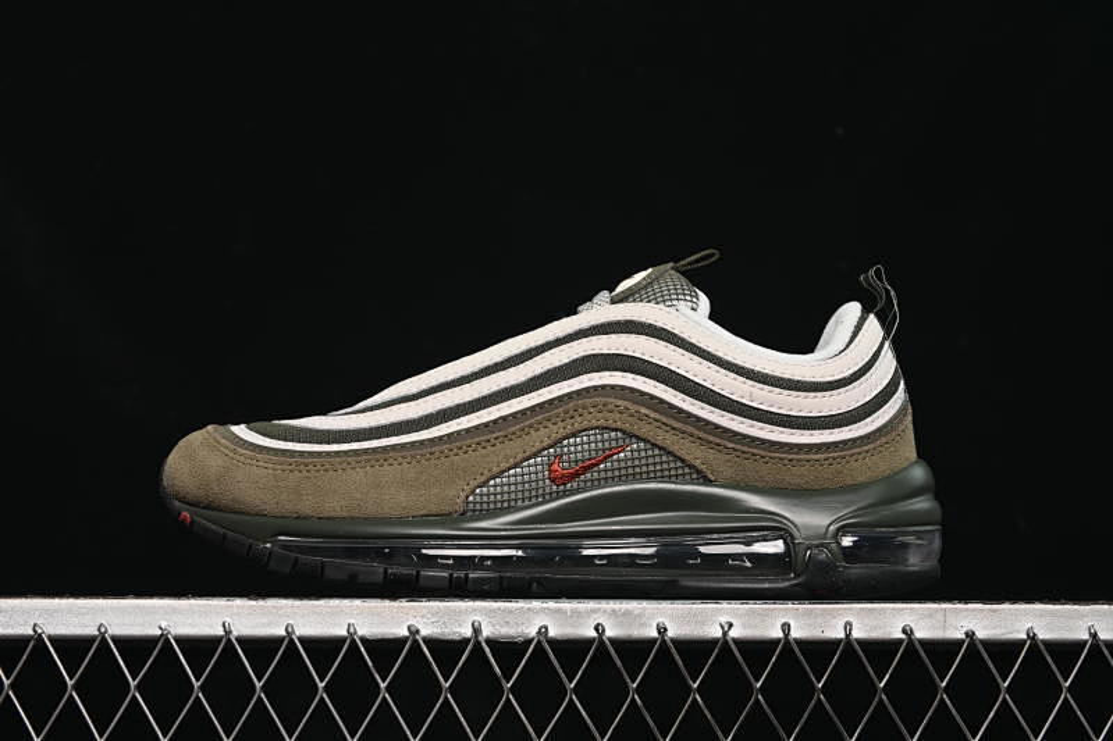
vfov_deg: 18.2
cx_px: 556
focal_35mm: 75
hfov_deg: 27.0
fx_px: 2318
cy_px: 370
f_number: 6.3
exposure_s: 1/50
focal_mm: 50
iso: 160
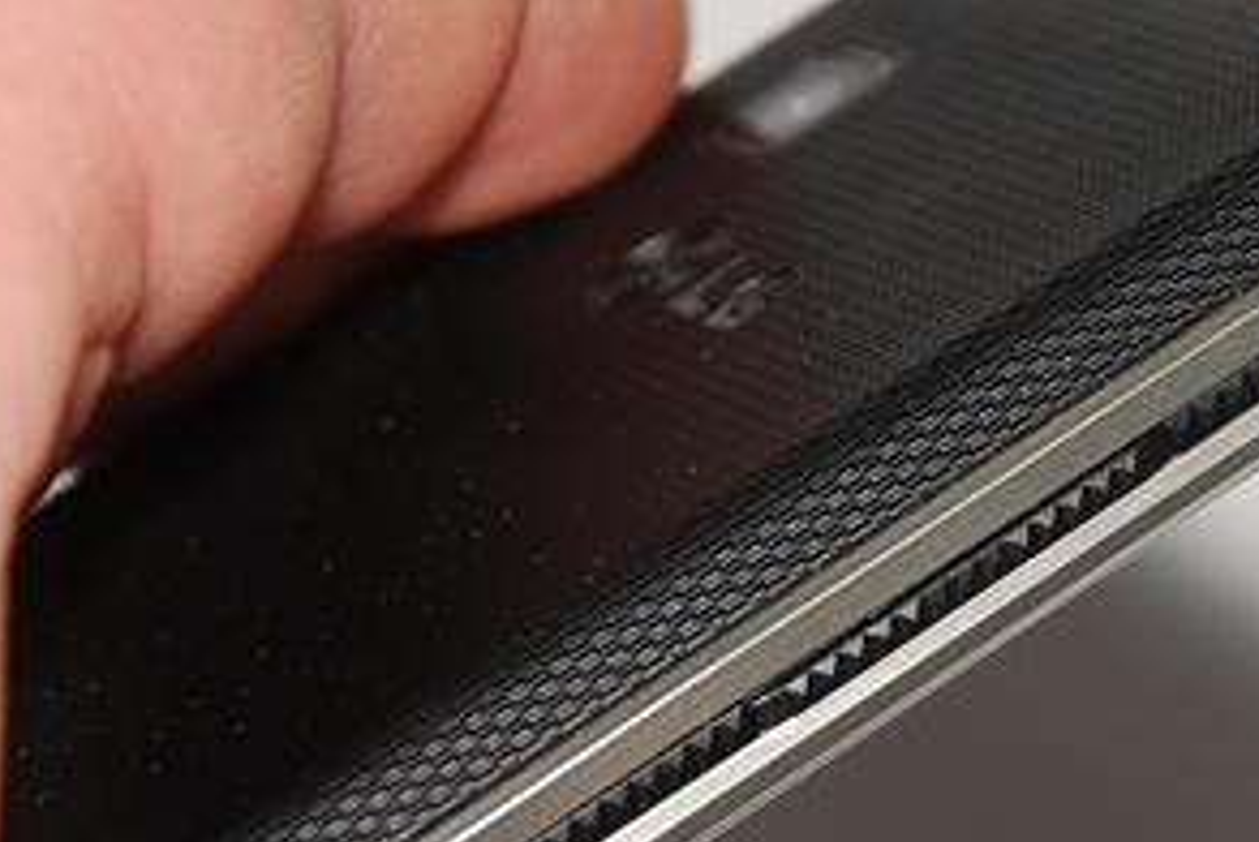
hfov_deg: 6.7
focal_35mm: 307
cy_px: 507
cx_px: 1091
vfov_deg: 4.5
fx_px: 10747
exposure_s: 1/60
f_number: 11
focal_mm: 100
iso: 100
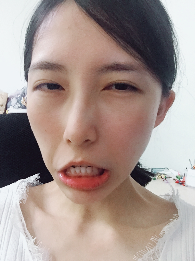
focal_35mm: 31
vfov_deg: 58.4
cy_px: 130
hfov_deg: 45.4
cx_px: 98
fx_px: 233
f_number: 2.2
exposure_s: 1/17
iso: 320
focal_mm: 2.65
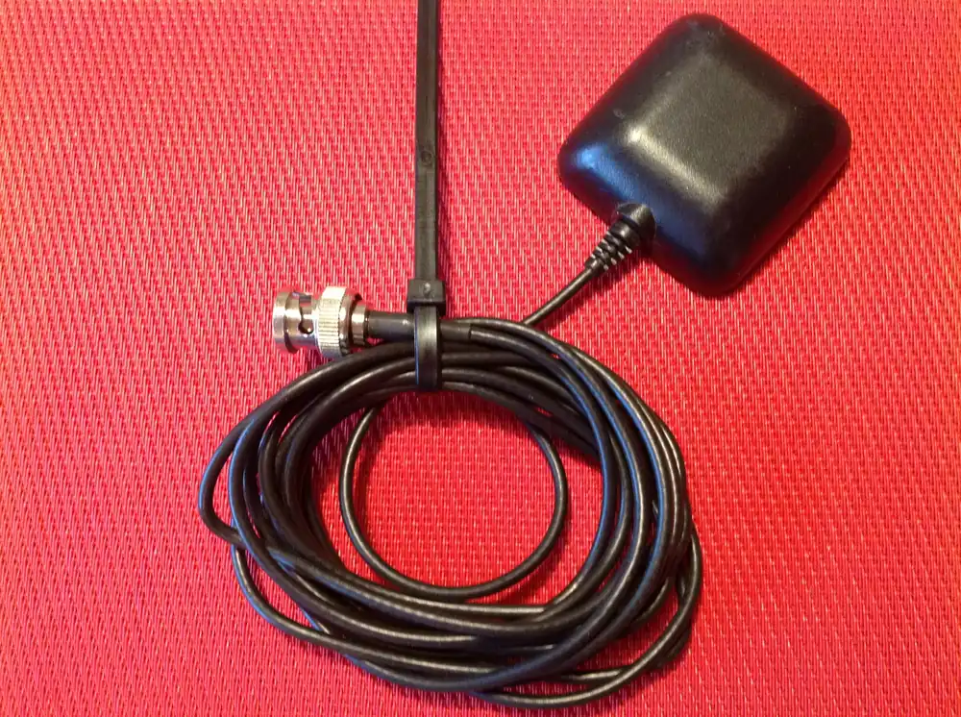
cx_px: 480
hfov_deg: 52.7
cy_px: 358
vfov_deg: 40.6
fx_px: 970
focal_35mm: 35
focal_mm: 4.28
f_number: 2.4
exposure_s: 1/17
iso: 320
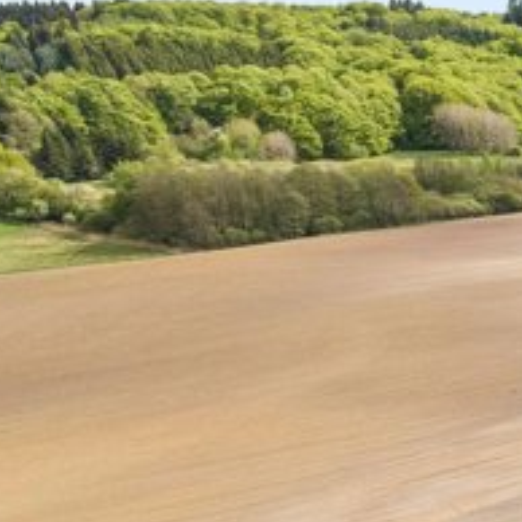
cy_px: 381
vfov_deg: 22.3
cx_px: 1033
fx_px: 1314
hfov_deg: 16.9
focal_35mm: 77
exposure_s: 1/640
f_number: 2.8
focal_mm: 8.4
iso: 140
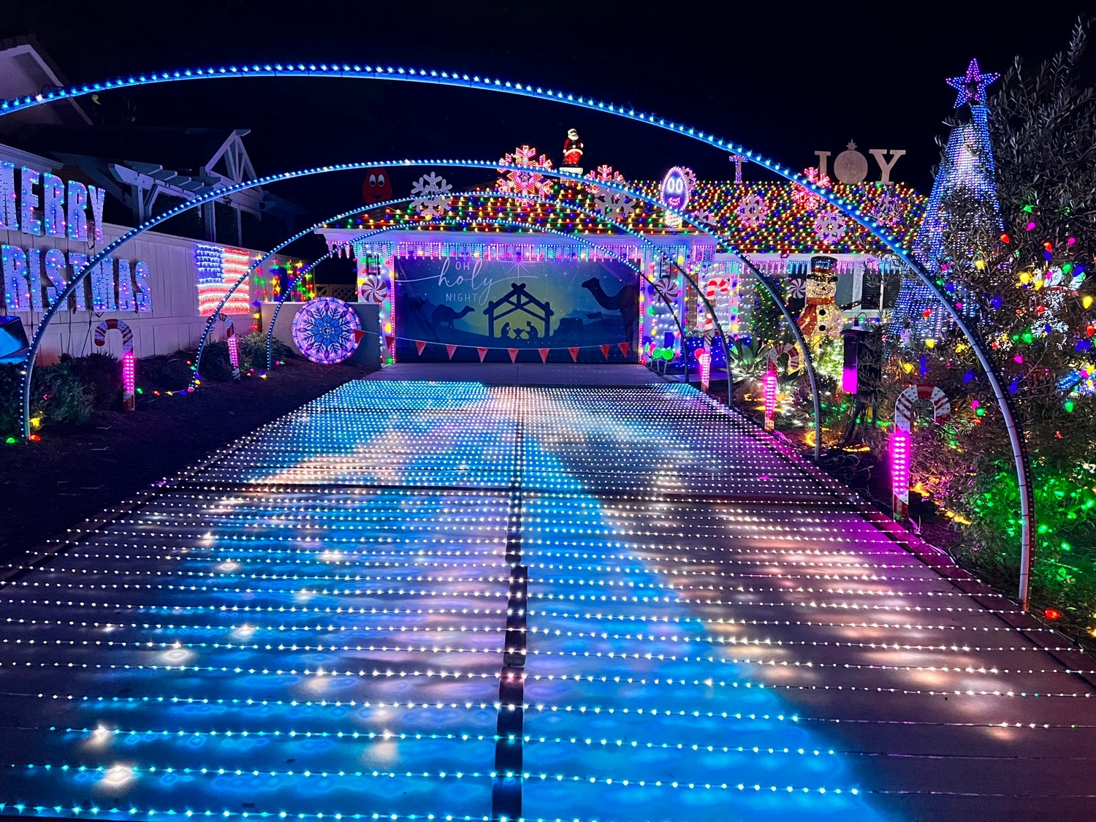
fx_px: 823
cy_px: 411
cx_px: 548
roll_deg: -0.4
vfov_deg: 53.1
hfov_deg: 67.3
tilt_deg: -8.0
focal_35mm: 26
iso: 500
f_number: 1.5
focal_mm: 5.7
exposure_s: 1/60
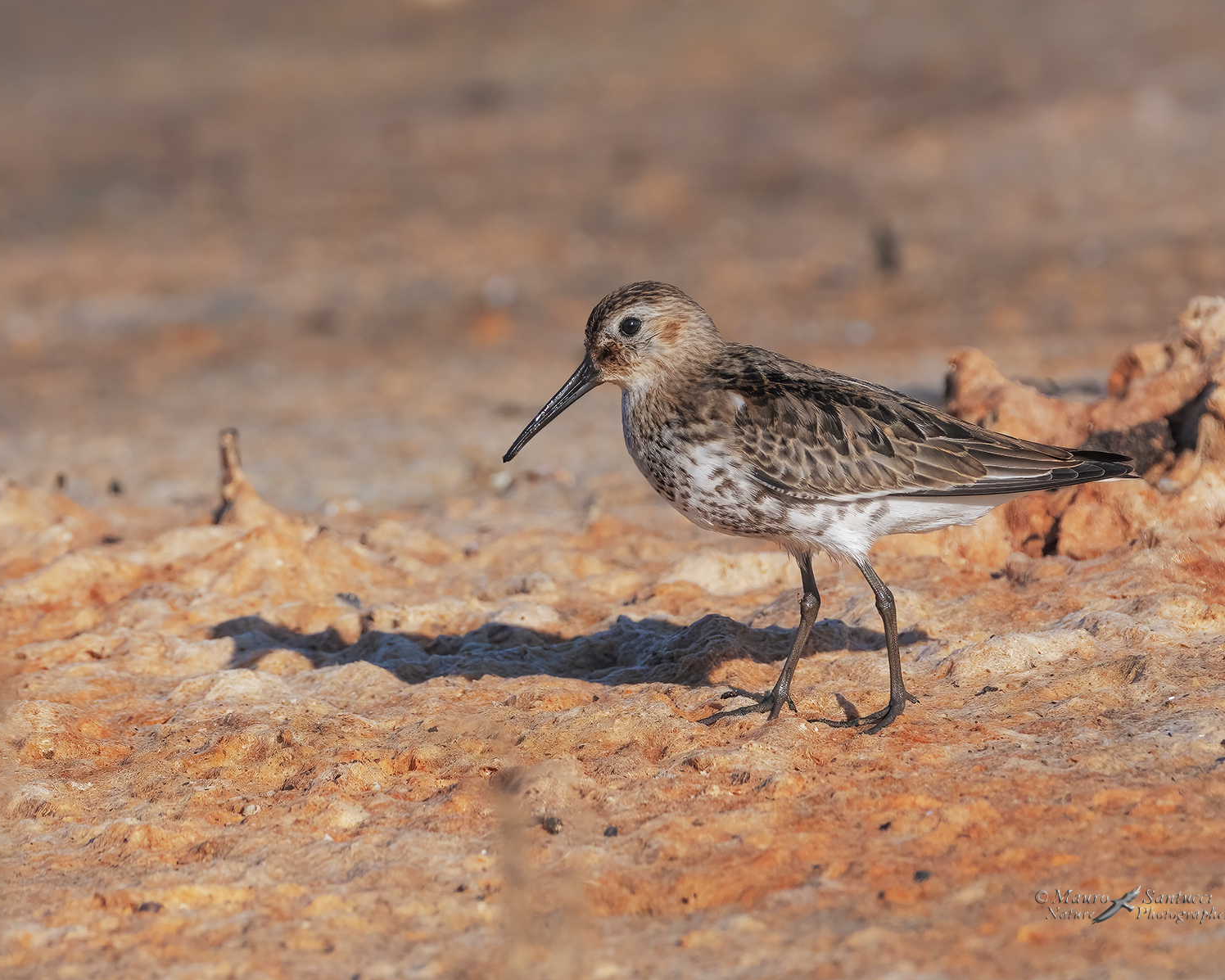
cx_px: 573
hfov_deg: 1.9
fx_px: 36838
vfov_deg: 1.5
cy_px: 490
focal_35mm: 1016
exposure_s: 1/4000
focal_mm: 600
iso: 1000
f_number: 8
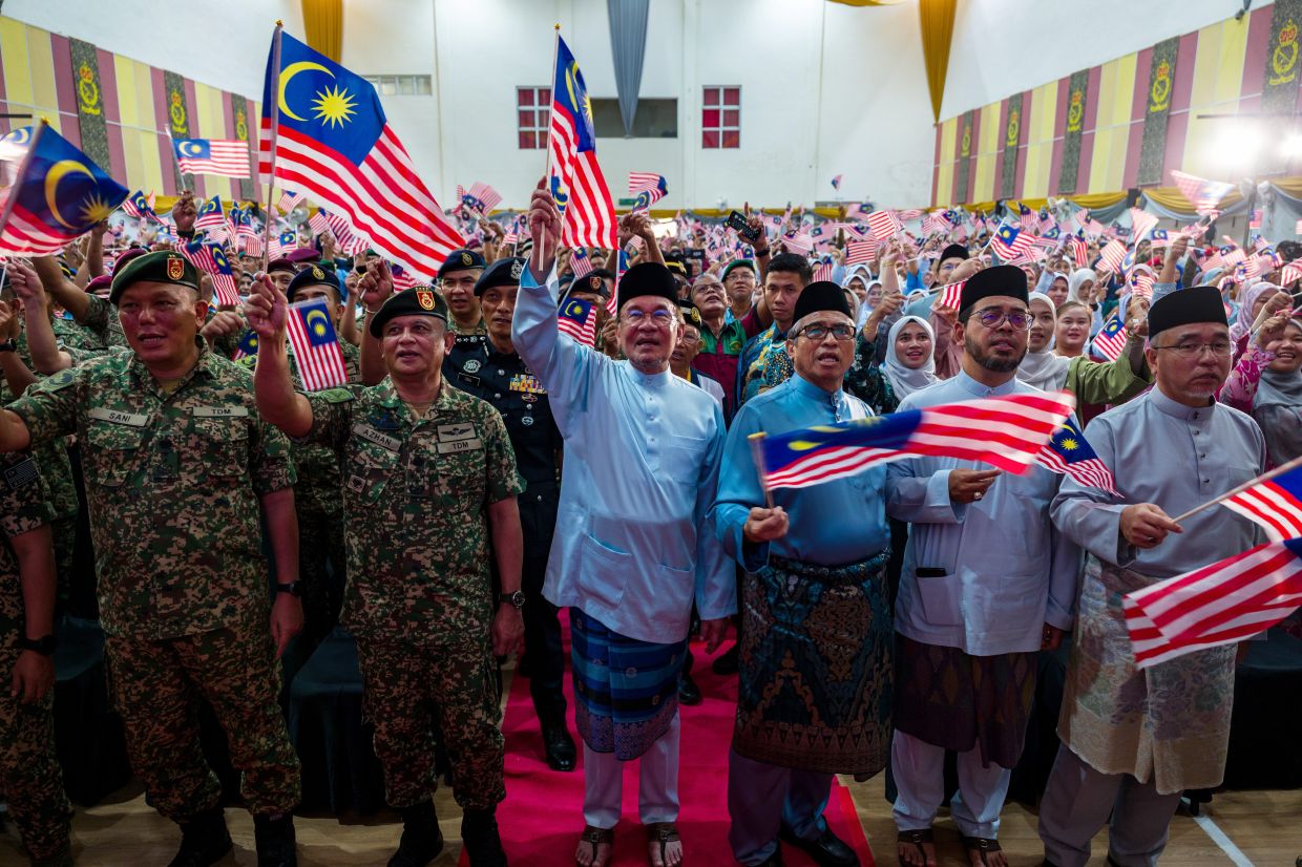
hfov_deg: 73.8
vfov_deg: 53.1
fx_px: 868
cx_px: 651
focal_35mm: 24
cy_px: 434
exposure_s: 1/160
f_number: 2.8
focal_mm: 24
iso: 1000
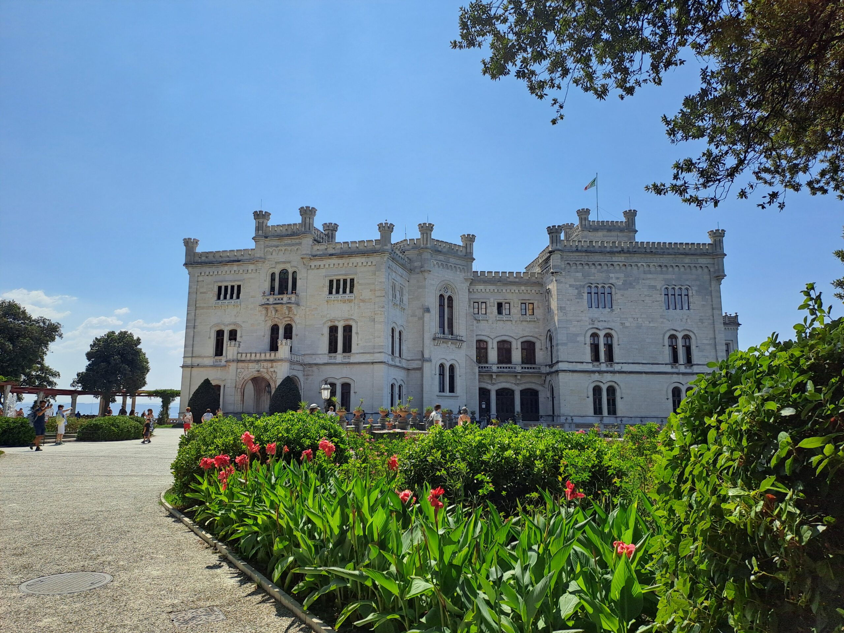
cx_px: 422
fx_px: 610
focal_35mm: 25
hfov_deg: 69.4
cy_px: 316
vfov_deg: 54.9
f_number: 1.8
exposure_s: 1/2611
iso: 32
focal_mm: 4.65
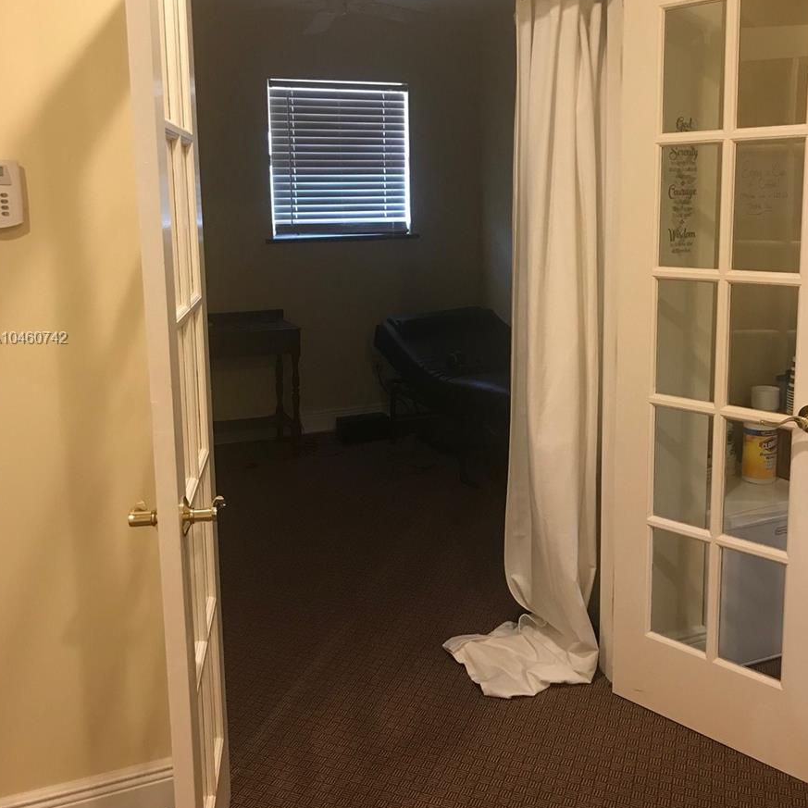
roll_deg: +0.4
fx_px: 898
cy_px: 340
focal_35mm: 34
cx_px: 404
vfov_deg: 48.3
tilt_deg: -9.5
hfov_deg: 48.5
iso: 40
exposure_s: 1/17
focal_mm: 3.99
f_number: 1.8
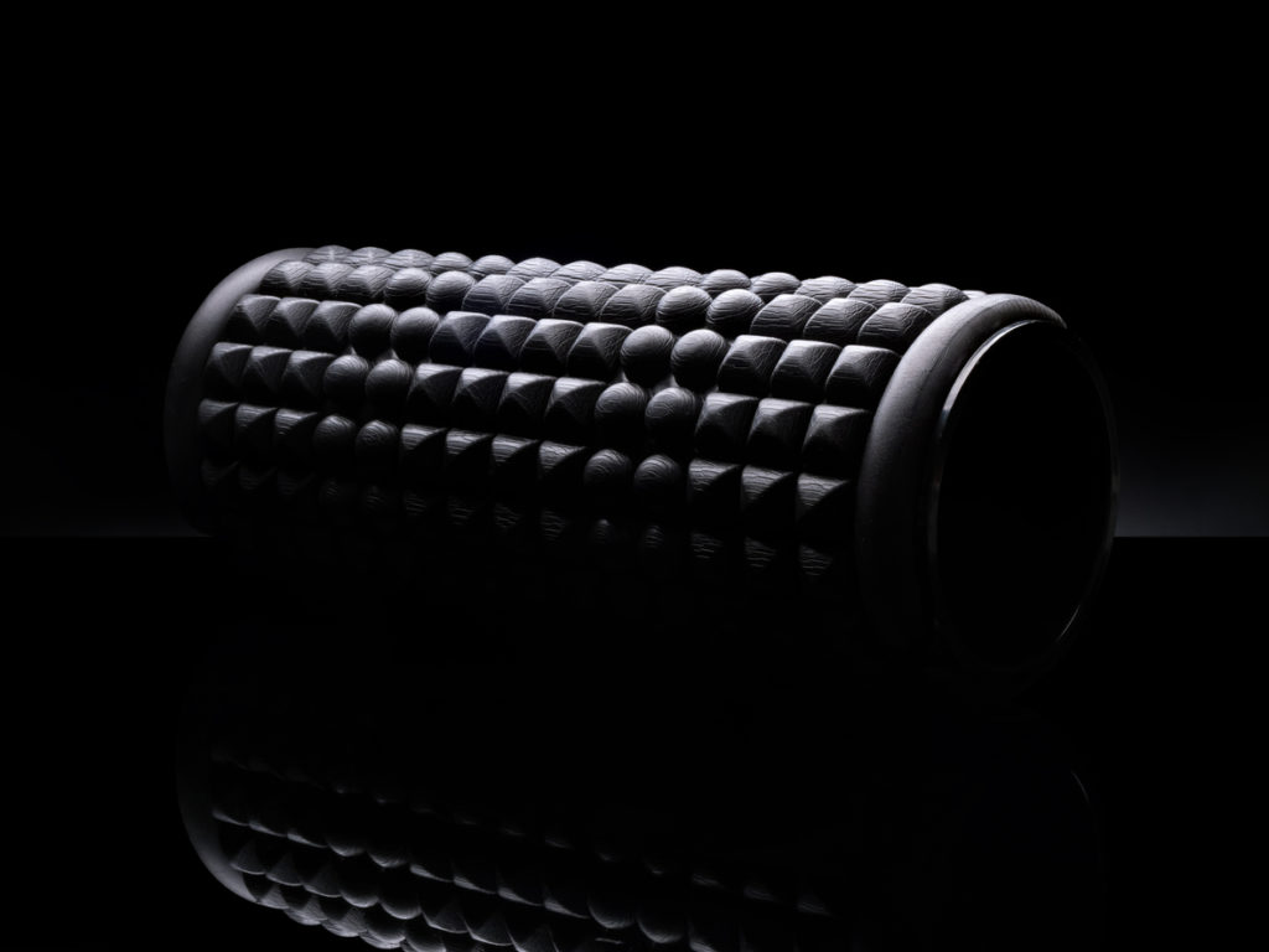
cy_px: 476
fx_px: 2529
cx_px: 634
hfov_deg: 28.2
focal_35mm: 69
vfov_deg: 21.3
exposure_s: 1/100
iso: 160
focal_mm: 32
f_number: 16
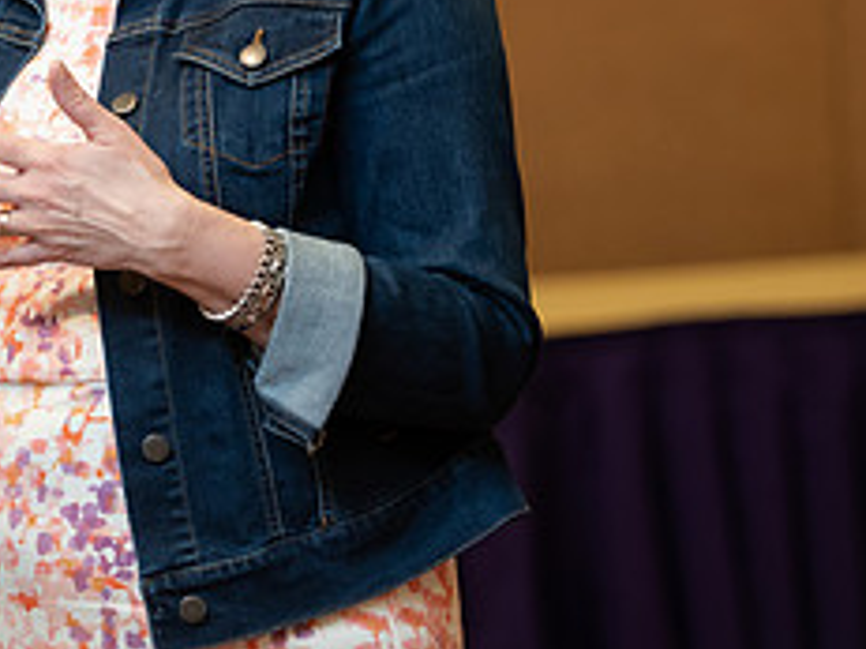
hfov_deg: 7.8
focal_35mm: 254
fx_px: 6351
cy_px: -24
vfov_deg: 5.8
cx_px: -15
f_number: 3.5
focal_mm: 105
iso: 1600
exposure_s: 1/200
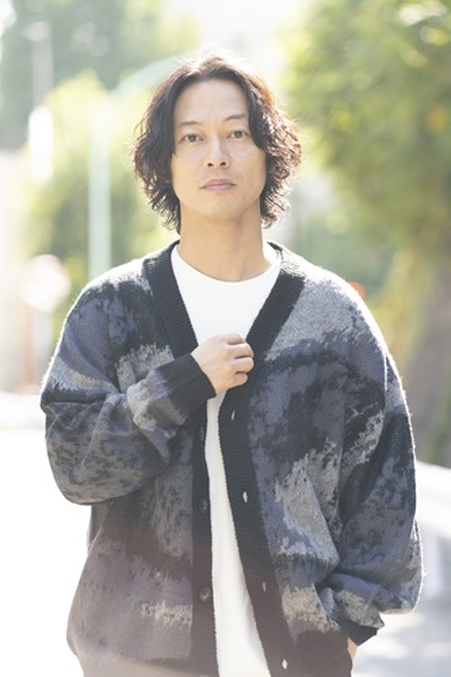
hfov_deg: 7.6
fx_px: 3403
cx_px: 226
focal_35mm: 181
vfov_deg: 11.4
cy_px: 338
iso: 1600
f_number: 5
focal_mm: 181
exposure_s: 1/640
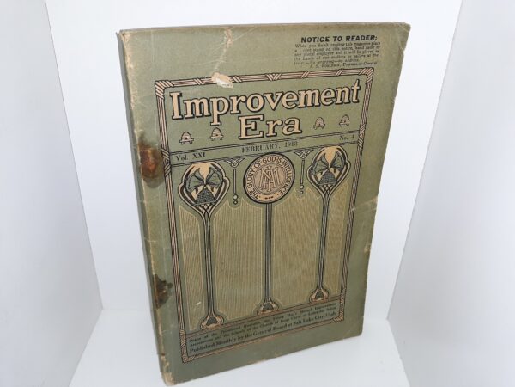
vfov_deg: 49.7
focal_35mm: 28
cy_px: 194
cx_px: 258
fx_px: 417
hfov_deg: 63.4
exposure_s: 1/120
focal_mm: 3.7
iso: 40
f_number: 1.7
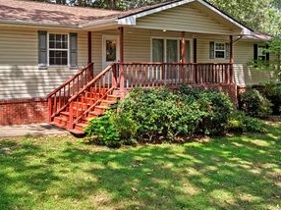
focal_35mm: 42
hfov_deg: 44.6
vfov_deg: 34.1
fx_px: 341
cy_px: 75
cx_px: 115
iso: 190
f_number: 2.8
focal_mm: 12.29
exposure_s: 1/1000
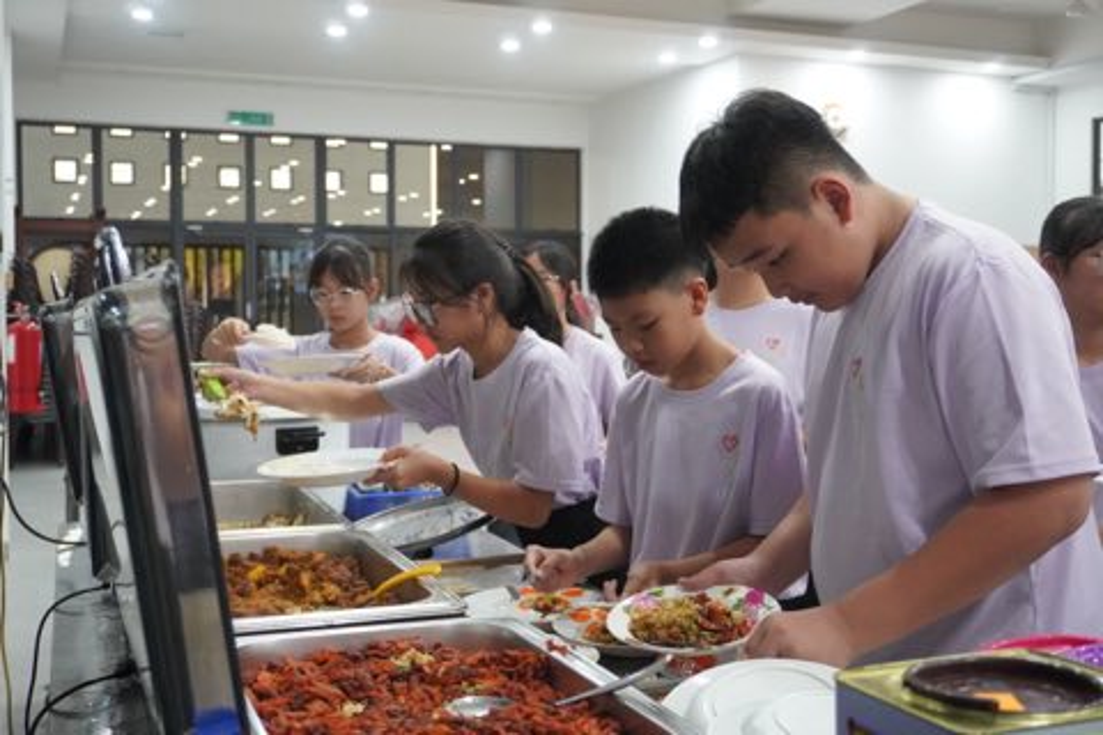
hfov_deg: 46.4
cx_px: 552
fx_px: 1287
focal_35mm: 42
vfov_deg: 31.9
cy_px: 368
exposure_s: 1/160
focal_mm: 28
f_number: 4.5
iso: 5000
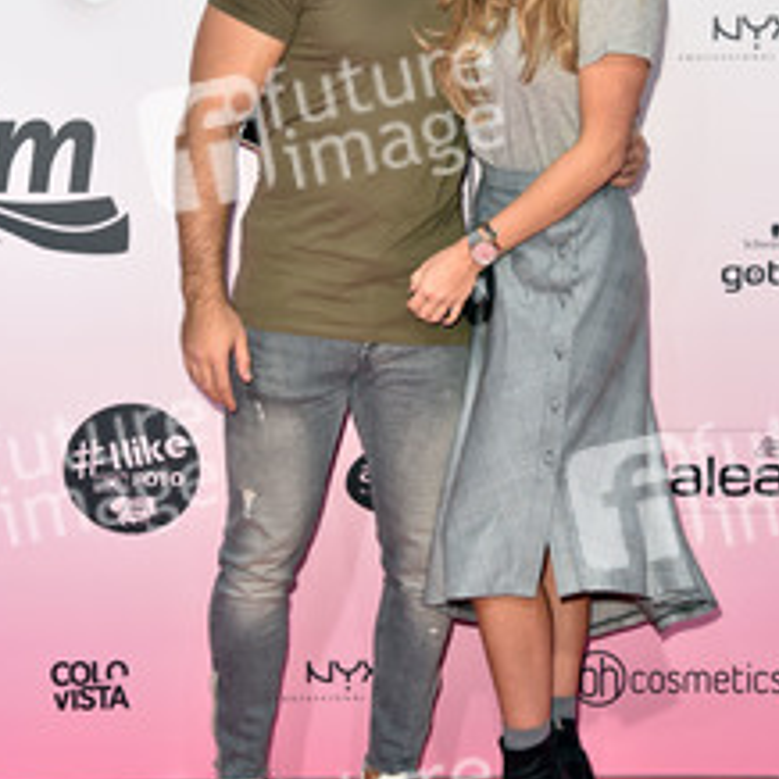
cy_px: 307
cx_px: 425
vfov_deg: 21.4
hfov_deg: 21.4
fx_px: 2062
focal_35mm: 81
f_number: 5.6
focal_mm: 52
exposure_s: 1/200
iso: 800
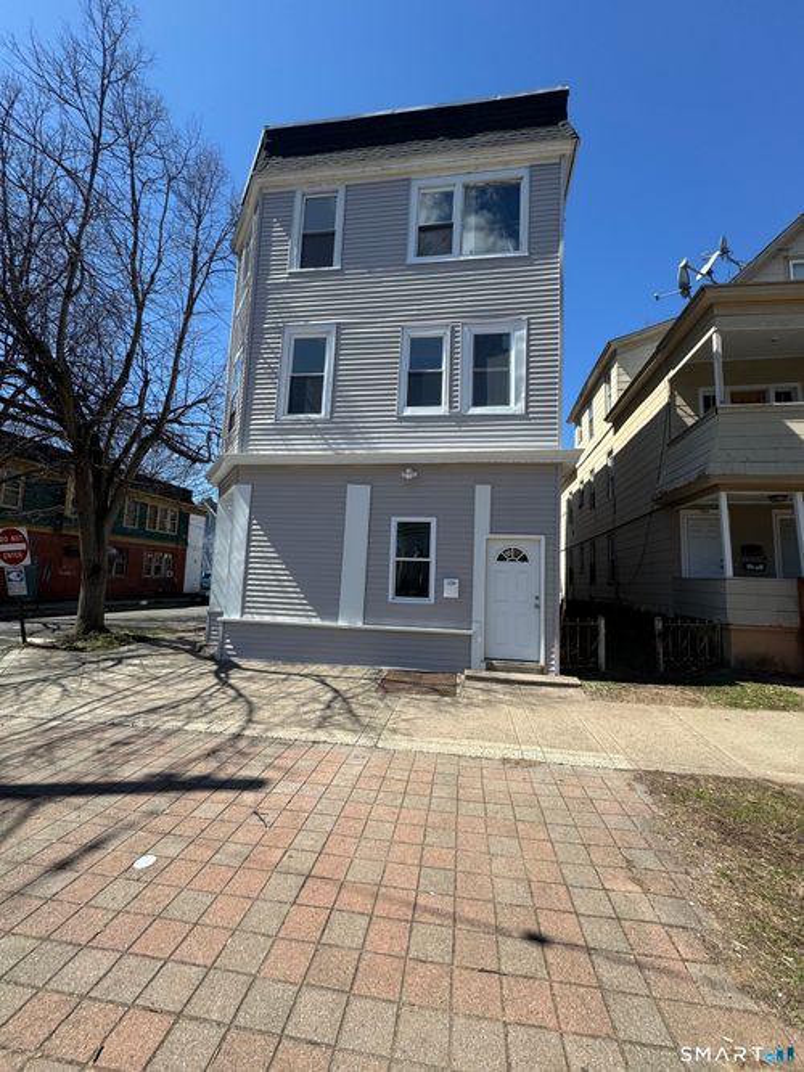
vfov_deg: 102.1
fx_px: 434
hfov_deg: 85.7
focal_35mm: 14
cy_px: 536
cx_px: 402
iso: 50
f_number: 2.2
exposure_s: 1/1567
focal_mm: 2.22
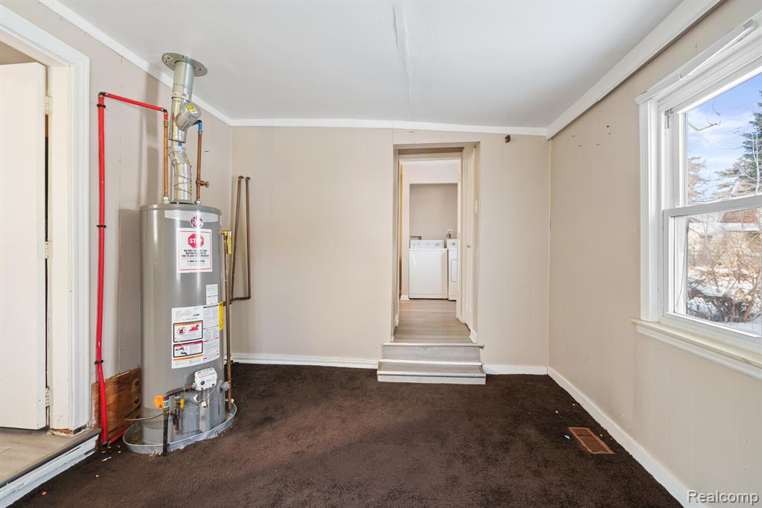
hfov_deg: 100.4
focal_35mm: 15
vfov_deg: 77.3
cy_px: 254
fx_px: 317
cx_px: 381
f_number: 7.1
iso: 250
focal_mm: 15
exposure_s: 1/2.5
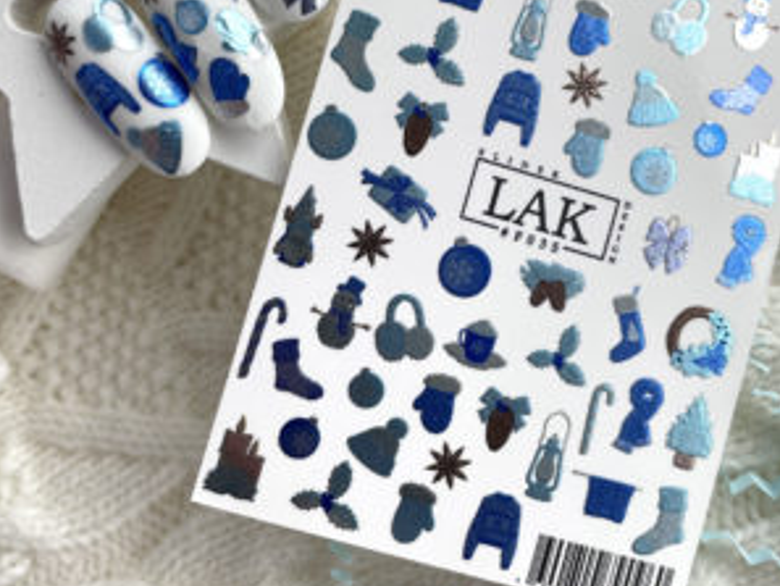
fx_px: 789
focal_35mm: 35
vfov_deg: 40.3
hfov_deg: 52.6
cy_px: 202
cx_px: 389
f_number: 1.6
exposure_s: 1/121
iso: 40
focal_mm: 4.2
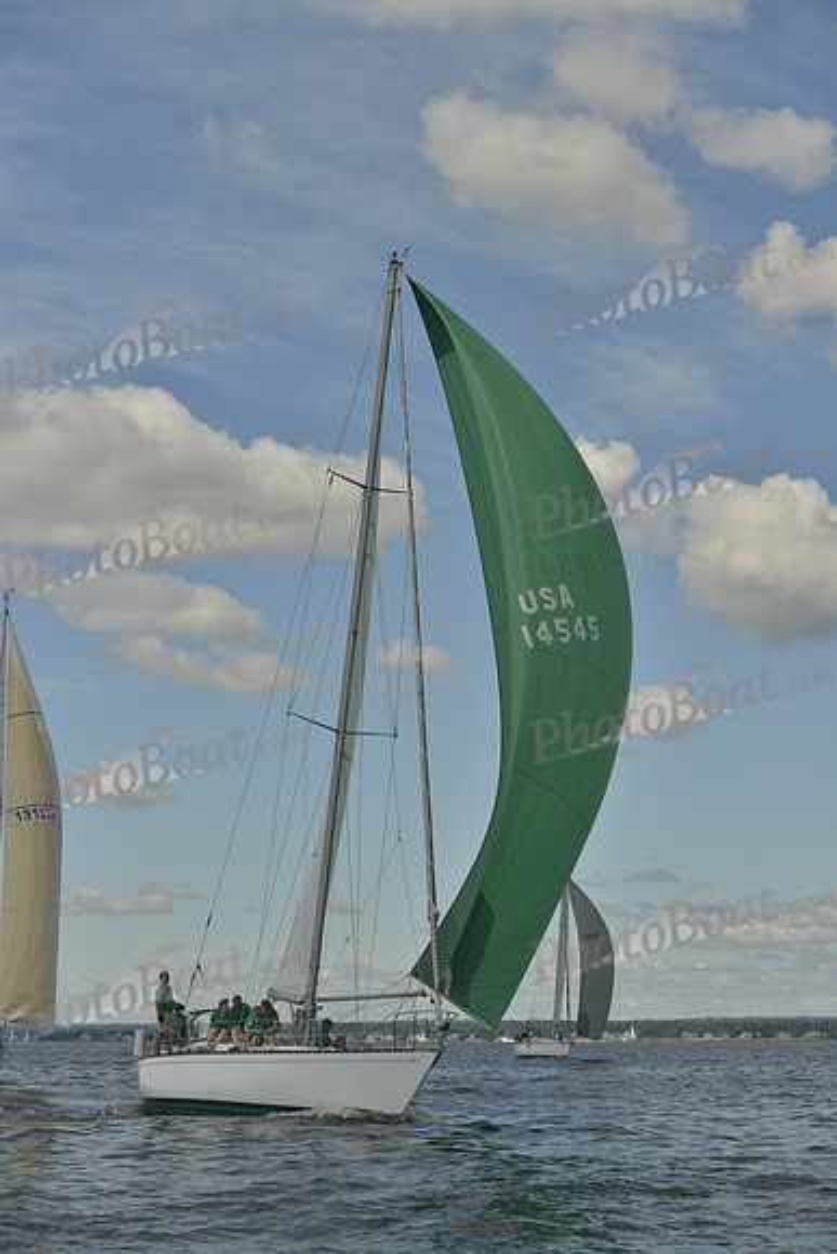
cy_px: 627
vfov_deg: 28.8
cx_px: 418
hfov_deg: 19.5
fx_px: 2440
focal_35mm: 70
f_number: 6.3
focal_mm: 70
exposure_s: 1/800
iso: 200
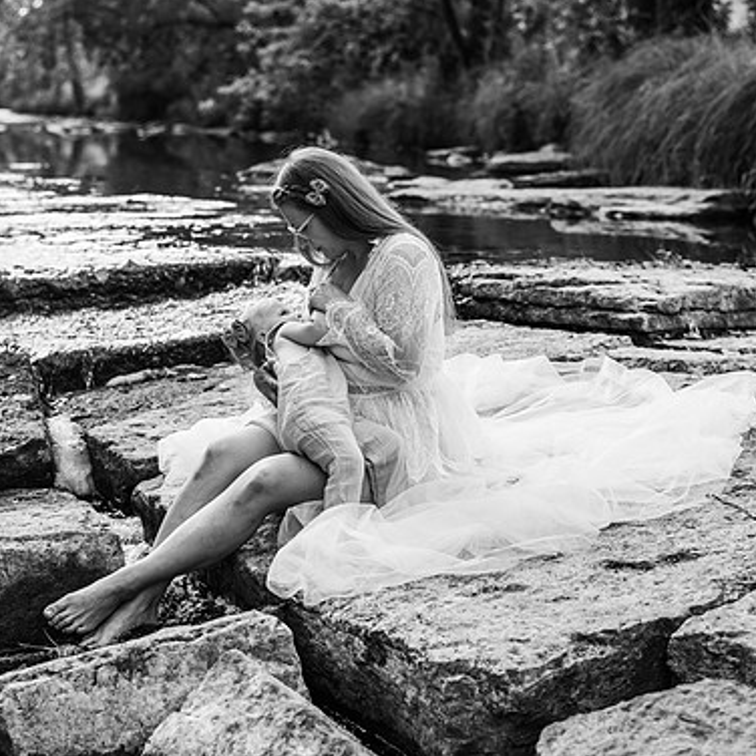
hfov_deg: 22.7
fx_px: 1878
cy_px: 377
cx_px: 302
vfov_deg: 22.8
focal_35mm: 76
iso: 500
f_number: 3.2
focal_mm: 58
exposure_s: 1/800
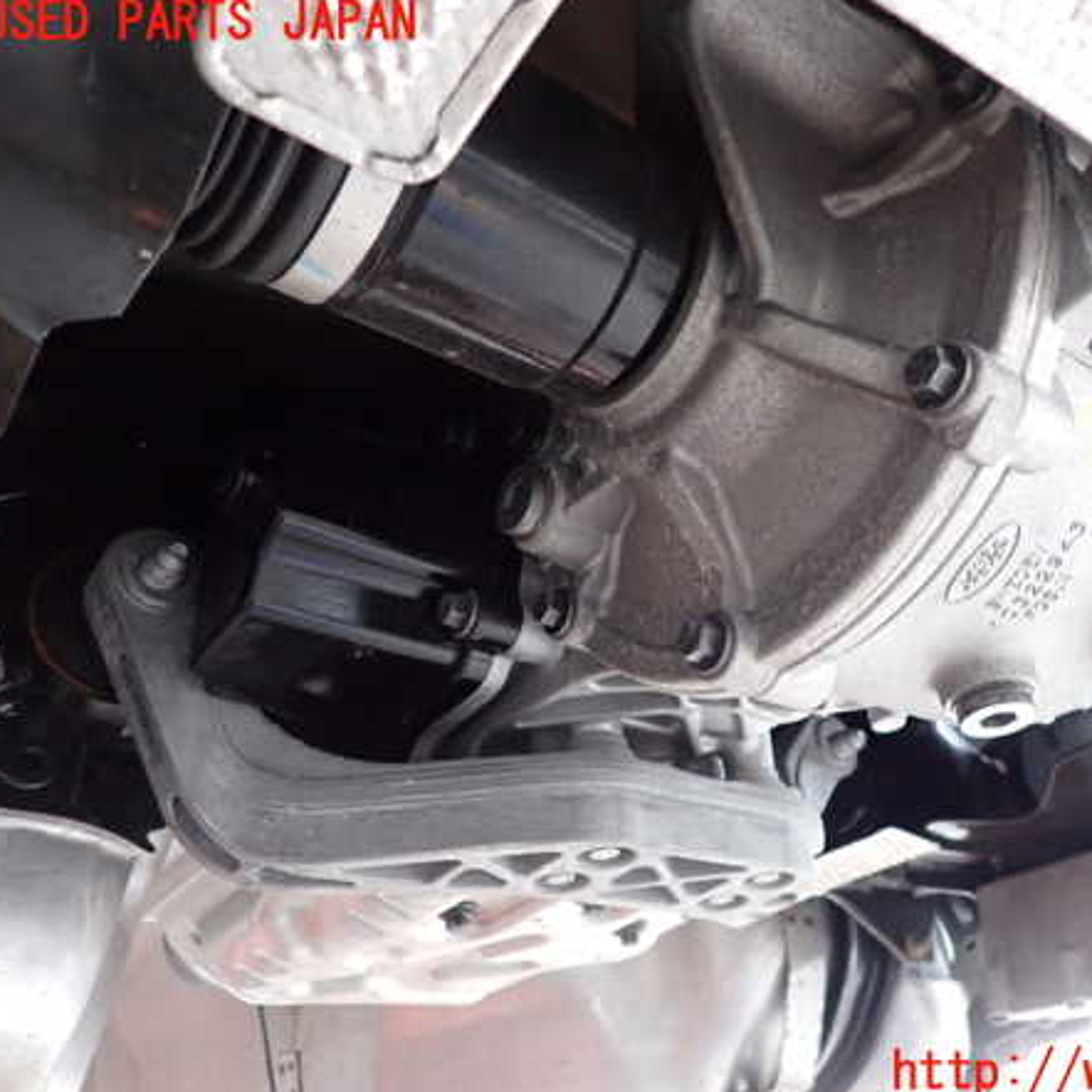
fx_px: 1071
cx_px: 709
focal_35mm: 30
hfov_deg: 53.2
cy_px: 548
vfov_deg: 54.0
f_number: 2
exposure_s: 1/30
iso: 400
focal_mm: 4.5
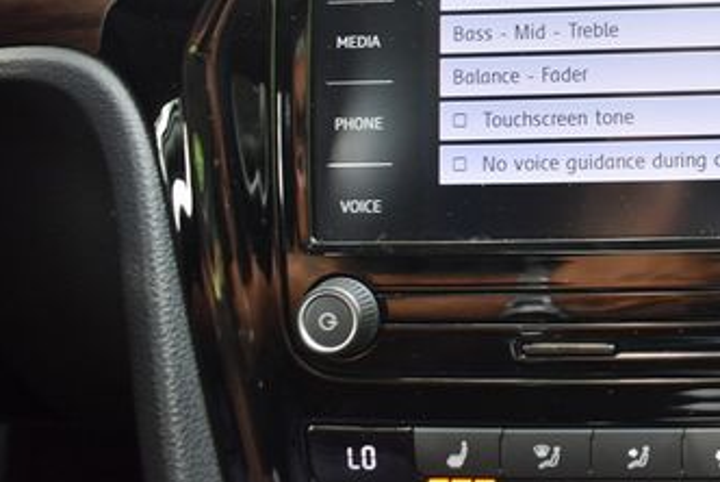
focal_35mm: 52
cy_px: 42
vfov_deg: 25.2
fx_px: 1041
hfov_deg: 35.2
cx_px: 690
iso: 800
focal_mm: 18
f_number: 3.5
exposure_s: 1/125
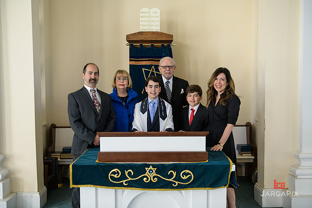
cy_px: 104
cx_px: 156
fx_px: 329
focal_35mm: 38
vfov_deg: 35.1
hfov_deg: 50.7
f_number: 3.2
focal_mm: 38
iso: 400
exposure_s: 1/125
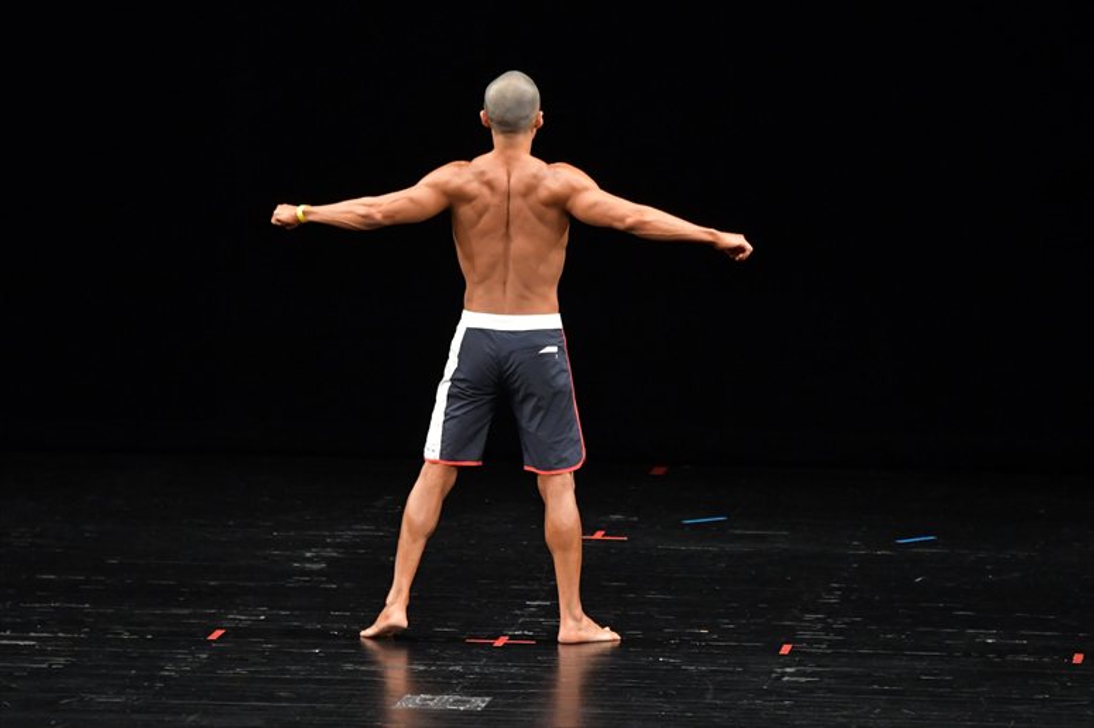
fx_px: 7745
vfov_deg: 5.4
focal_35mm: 255
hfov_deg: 8.1
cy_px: 364
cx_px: 547
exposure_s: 1/400
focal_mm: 170
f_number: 5.6
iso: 3200
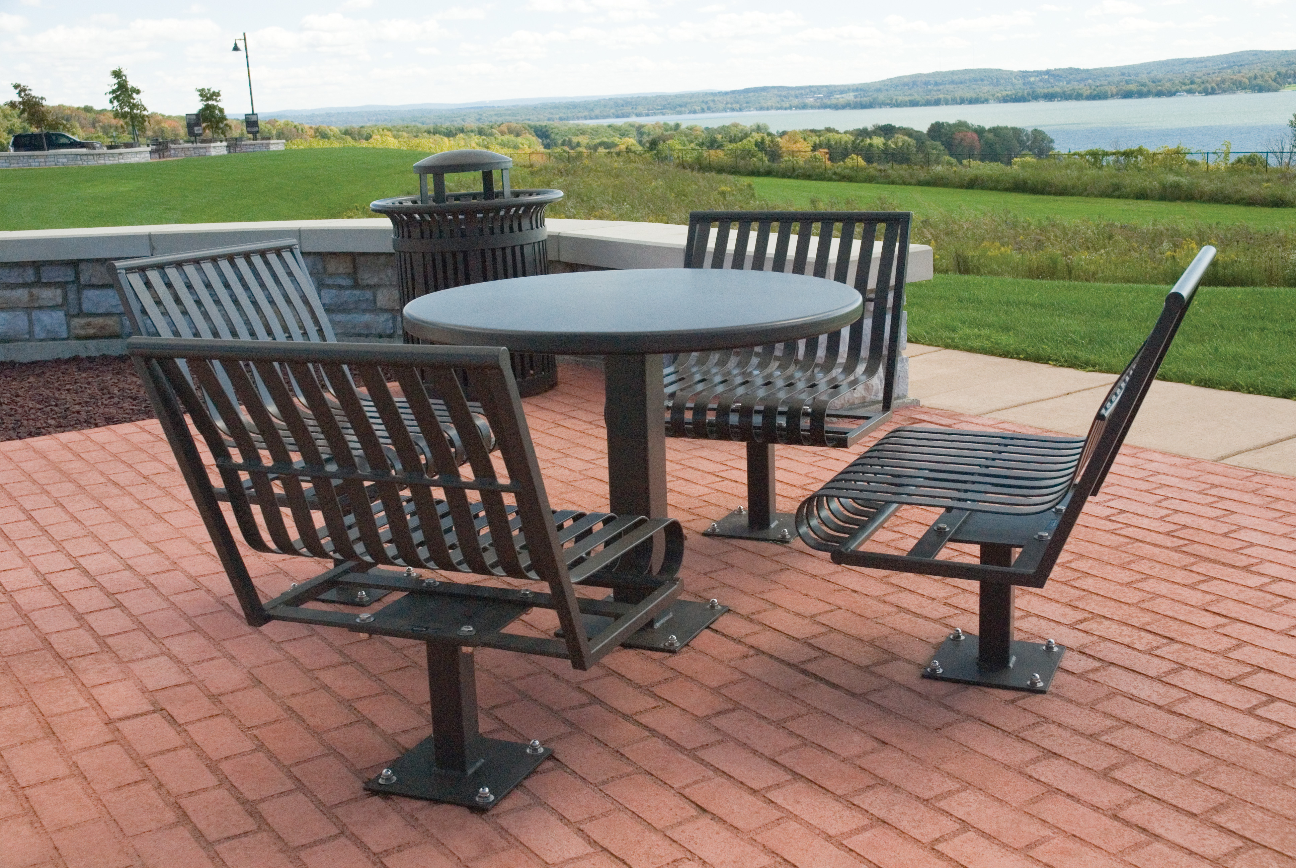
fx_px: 1460
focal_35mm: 40
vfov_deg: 33.1
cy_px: 434
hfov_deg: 47.9
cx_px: 648
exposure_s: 1/350
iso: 500
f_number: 8
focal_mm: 27
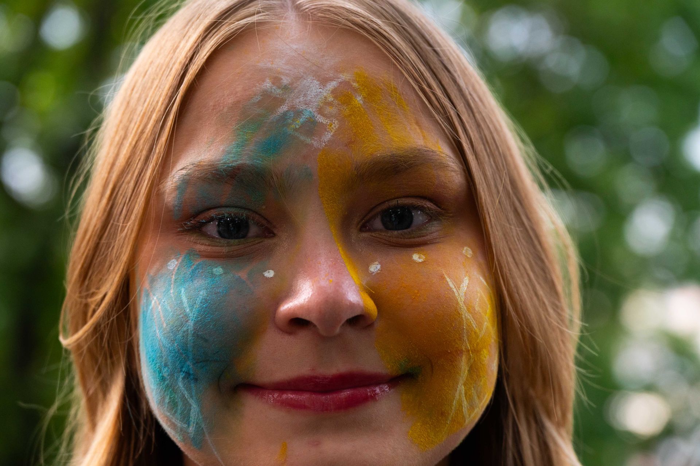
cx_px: 350
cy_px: 233
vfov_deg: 14.7
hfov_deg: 21.9
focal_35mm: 93
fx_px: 1807
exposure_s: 1/320
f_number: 6.3
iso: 2000
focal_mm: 93
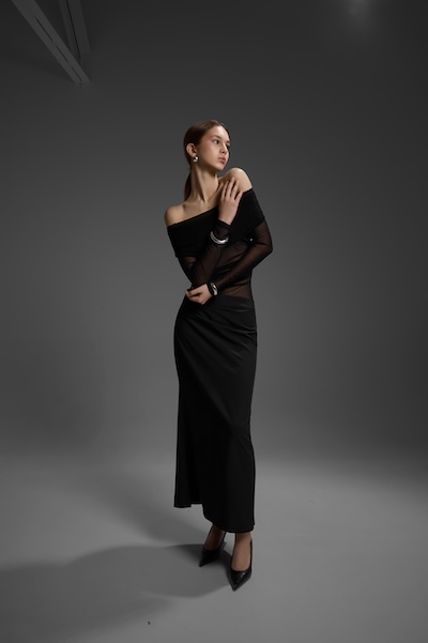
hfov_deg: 41.1
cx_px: 214
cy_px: 322
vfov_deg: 58.7
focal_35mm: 32
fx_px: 571
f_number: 10
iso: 100
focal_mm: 32
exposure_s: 1/160
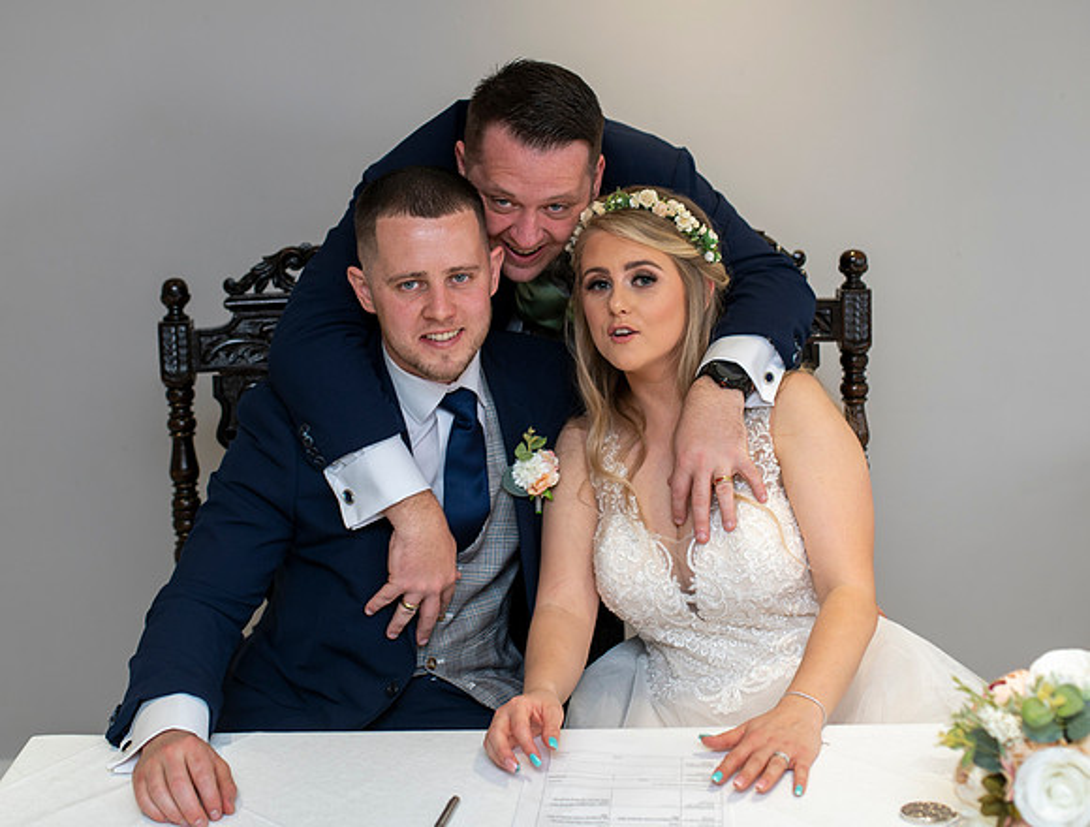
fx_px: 1573
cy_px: 303
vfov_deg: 29.3
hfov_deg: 38.2
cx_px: 530
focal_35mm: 50
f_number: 2.5
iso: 200
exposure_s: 1/100
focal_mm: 35
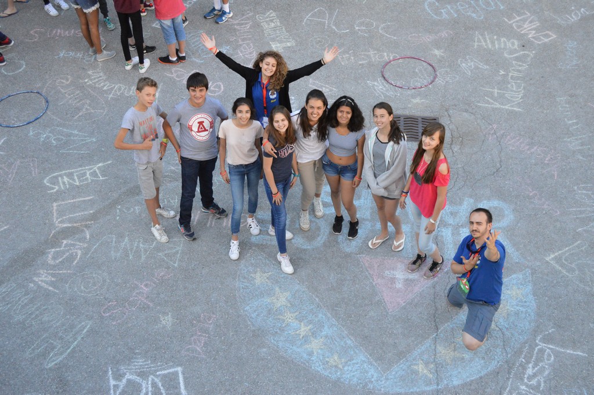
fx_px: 717
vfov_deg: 30.8
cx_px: 297
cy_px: 198
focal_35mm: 44
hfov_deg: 45.0
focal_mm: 29
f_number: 4.5
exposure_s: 1/1000
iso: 2500
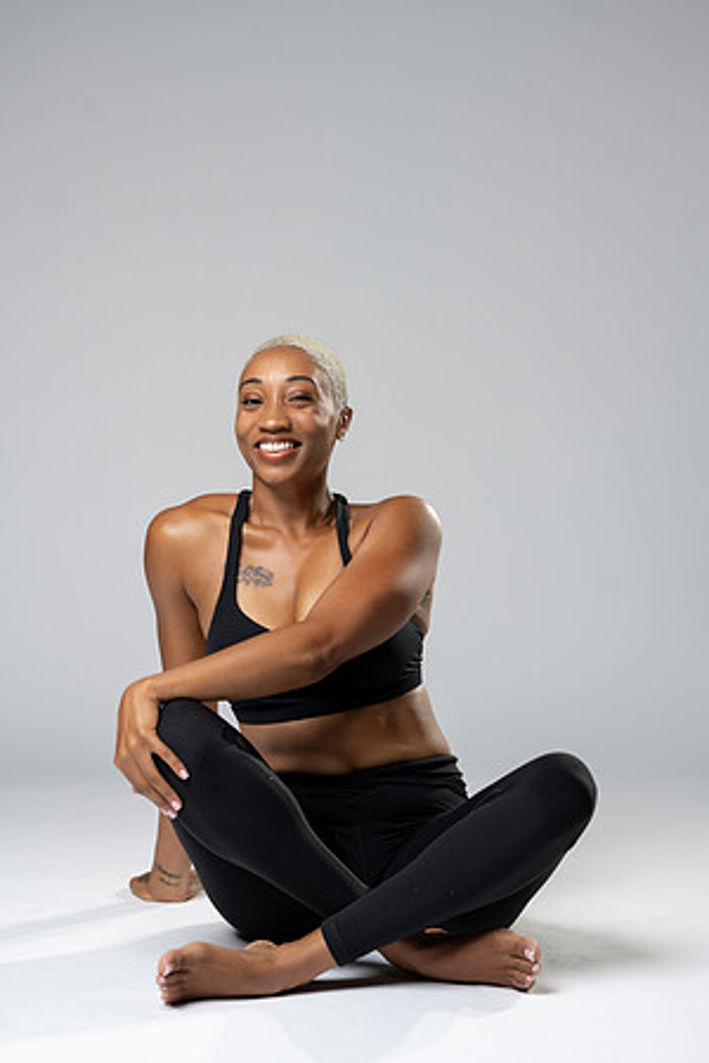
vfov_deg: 23.9
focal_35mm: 85
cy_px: 532
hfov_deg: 16.1
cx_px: 354
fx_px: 2511
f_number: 3.2
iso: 200
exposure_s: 1/160
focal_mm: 85
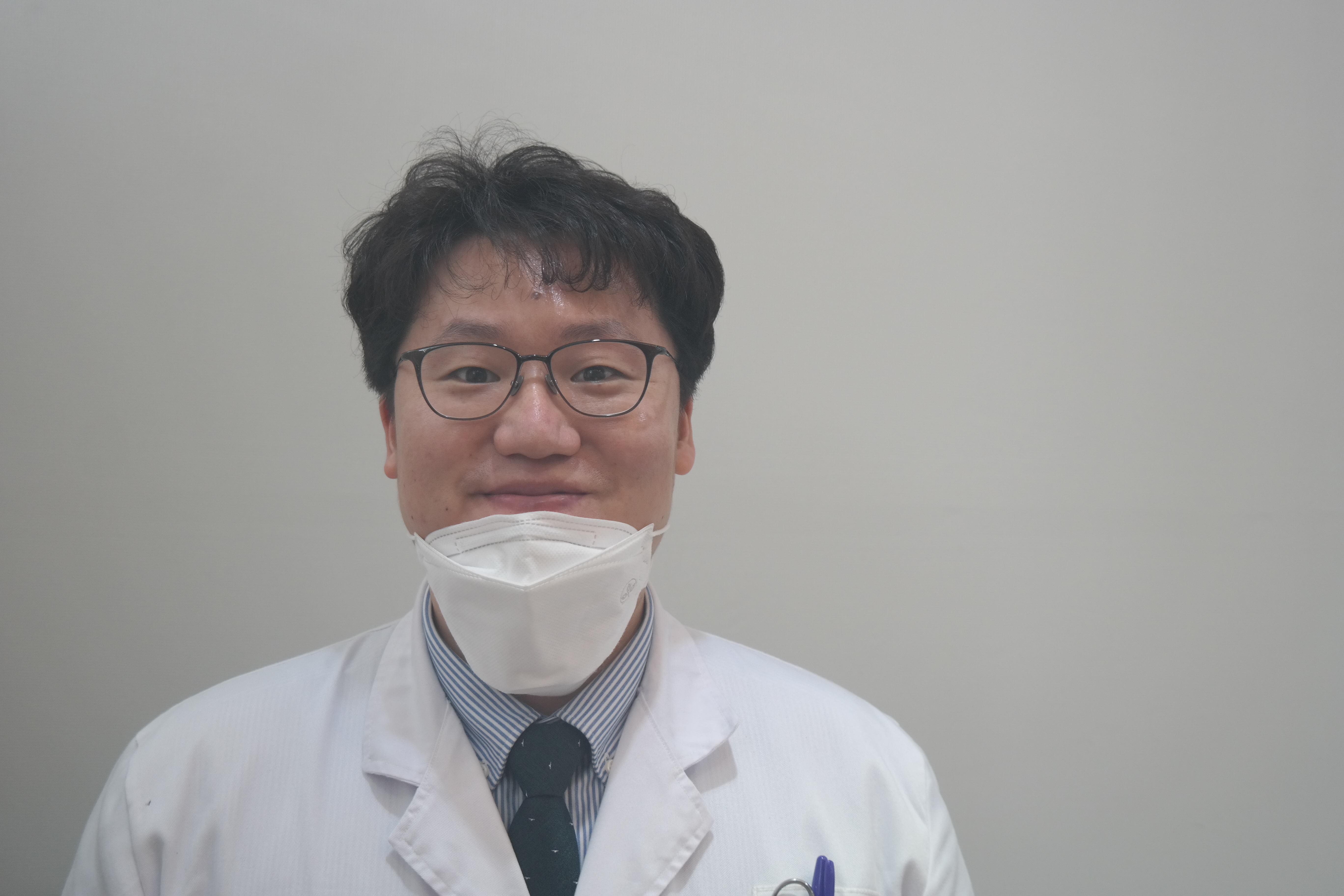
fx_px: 1531
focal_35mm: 41
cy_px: 448
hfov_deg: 47.4
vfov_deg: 32.6
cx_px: 672
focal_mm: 27
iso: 200
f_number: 4
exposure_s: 1/50
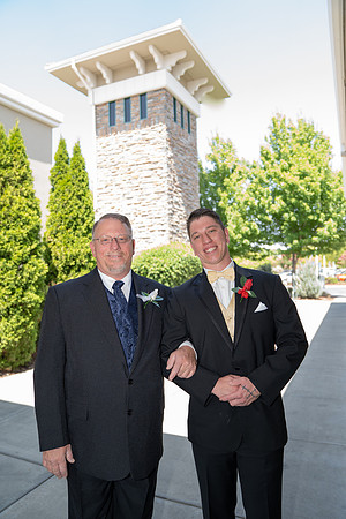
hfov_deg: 49.6
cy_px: 260
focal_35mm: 26
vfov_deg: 69.4
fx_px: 375
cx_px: 173
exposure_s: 1/200
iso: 160
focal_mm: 26
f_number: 2.8
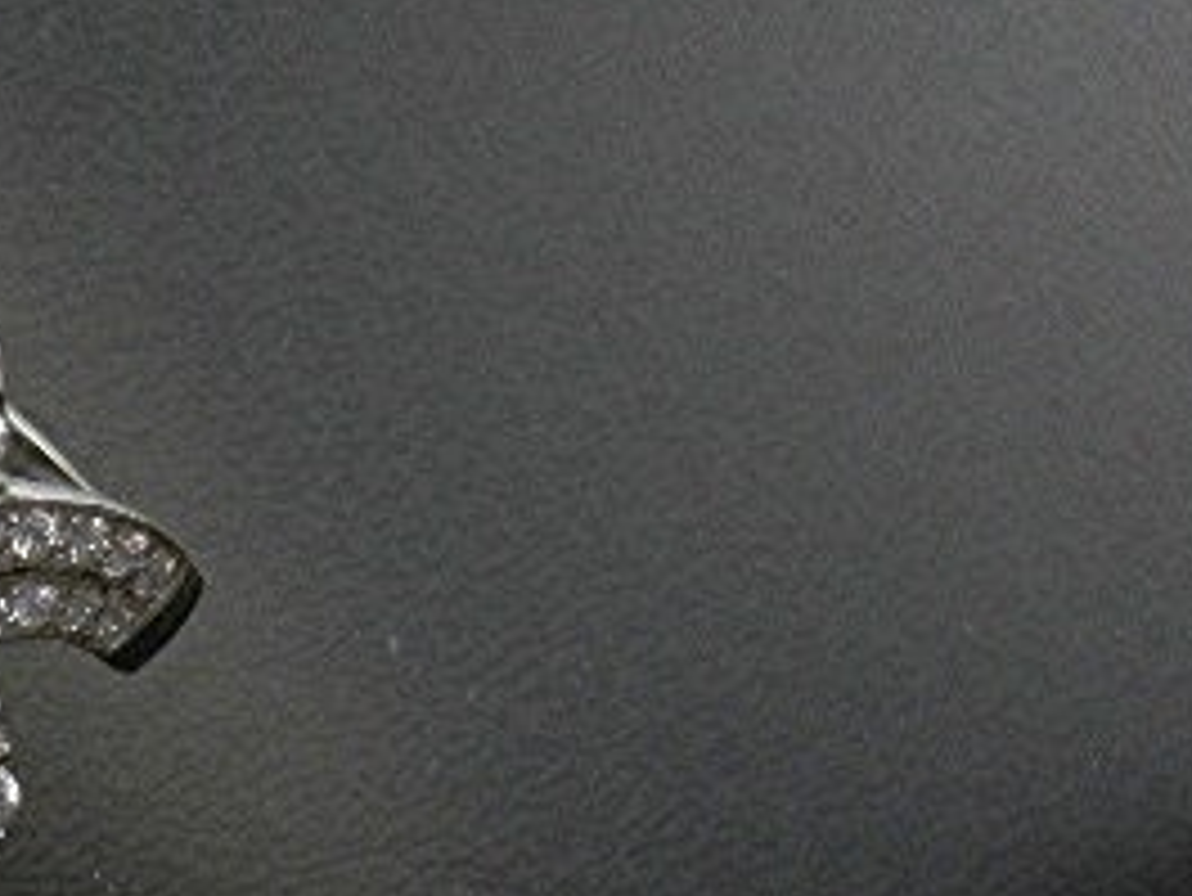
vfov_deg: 9.0
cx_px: -216
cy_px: 626
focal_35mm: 164
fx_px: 5650
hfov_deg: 11.8
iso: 800
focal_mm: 12.2
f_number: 8.2
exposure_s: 1/30
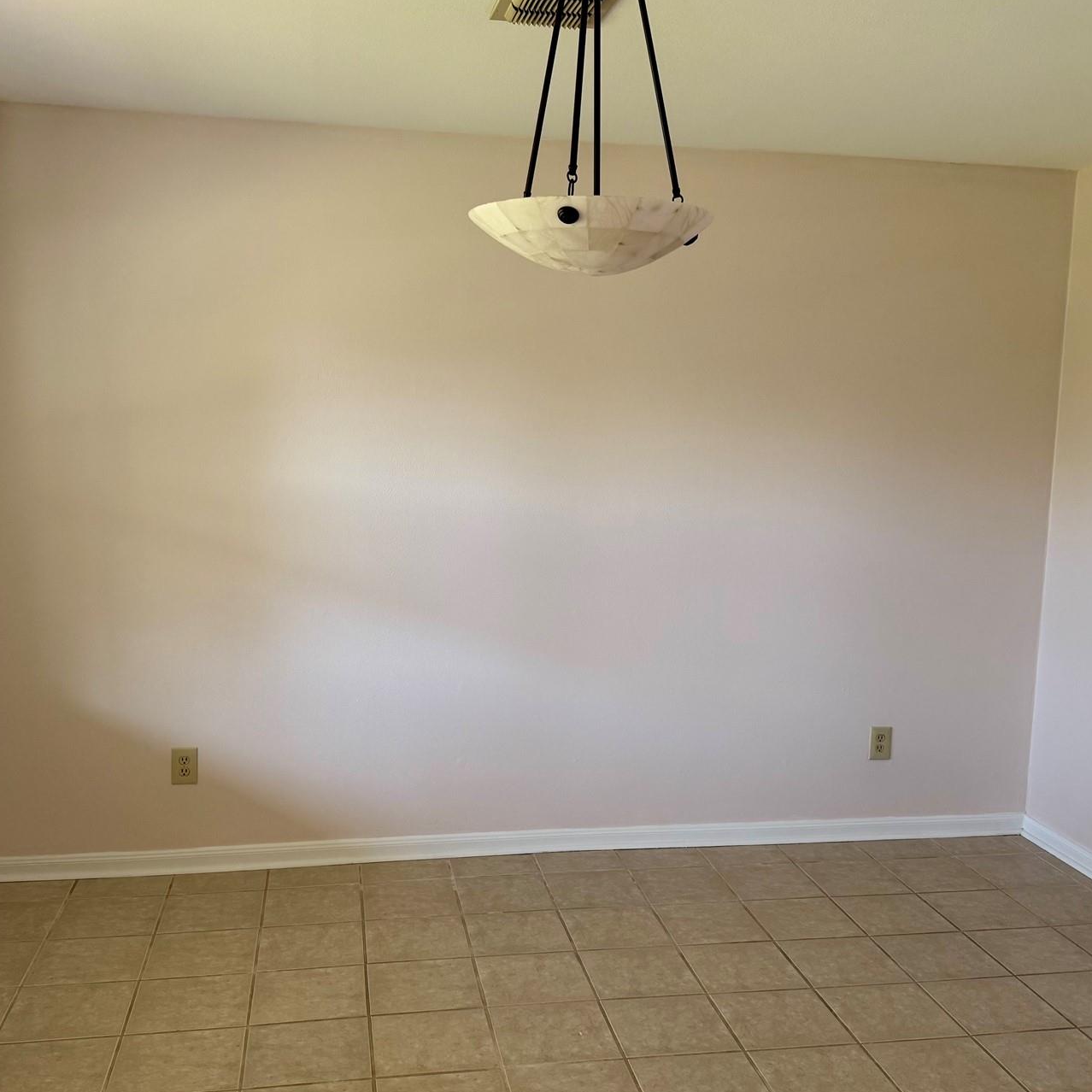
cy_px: 613
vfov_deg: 48.3
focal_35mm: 34
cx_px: 567
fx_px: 1213
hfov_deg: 48.4
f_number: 1.78
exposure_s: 1/120
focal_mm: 6.76
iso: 160
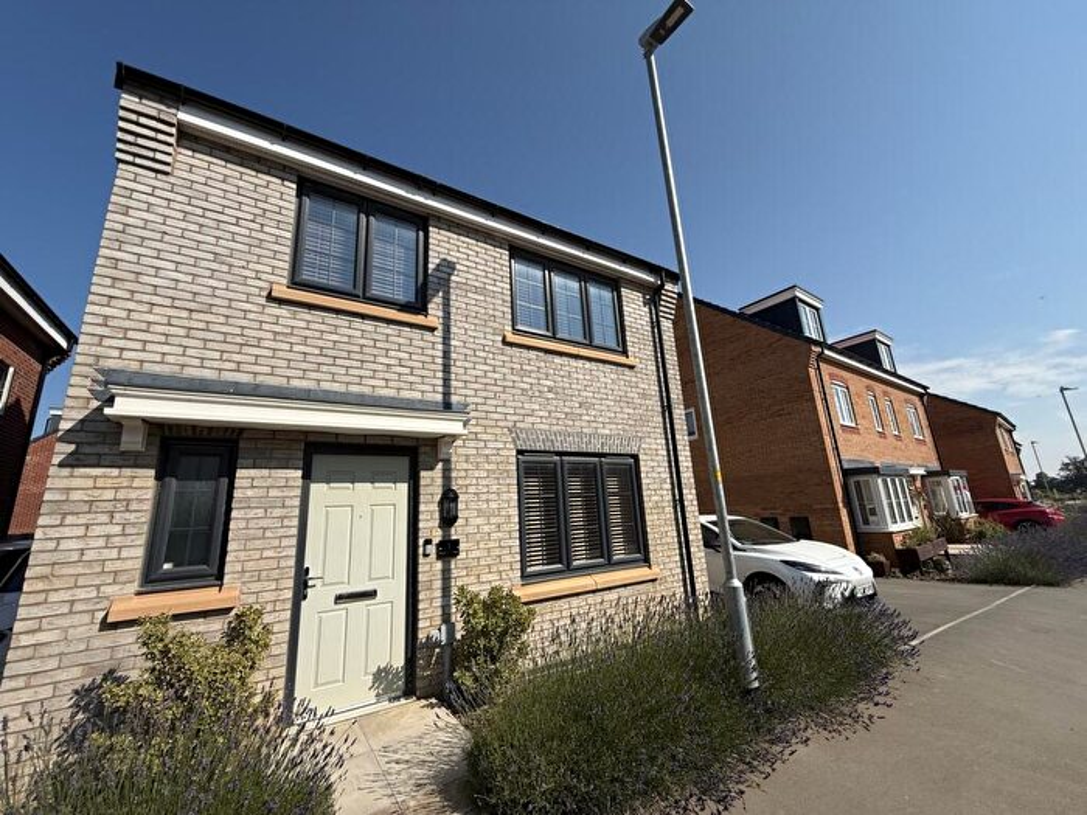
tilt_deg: +13.4
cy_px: 408
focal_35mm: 14
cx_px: 544
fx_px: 440
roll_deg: +3.4
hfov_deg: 102.1
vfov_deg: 85.7
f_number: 2.2
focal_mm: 2.22
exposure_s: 1/3125
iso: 50
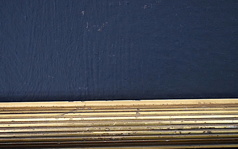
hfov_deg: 33.6
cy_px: 103
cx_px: 128
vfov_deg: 21.3
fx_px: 394
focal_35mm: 61
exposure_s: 1/100
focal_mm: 29
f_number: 4.2
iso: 3200
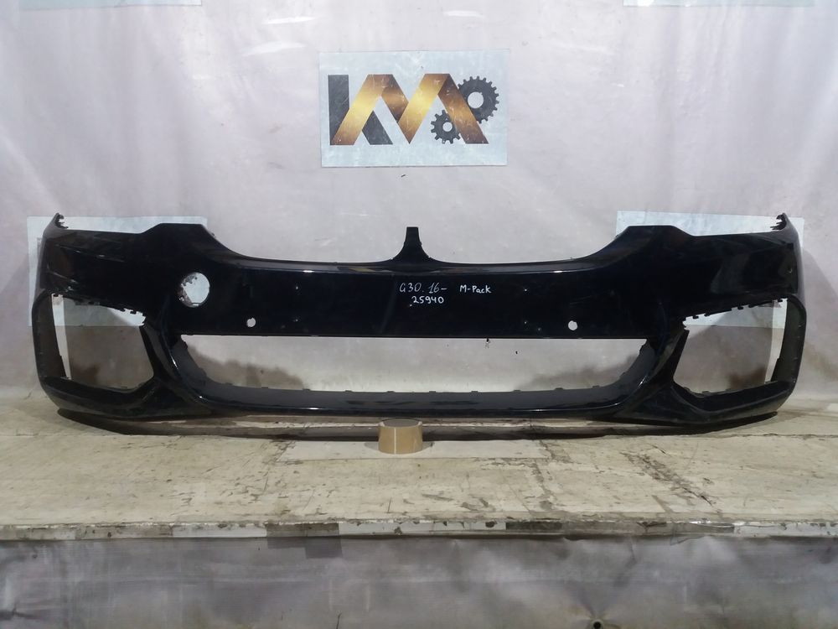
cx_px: 419
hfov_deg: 63.4
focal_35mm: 28
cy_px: 314
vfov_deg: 49.7
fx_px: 678
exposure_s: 1/20
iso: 160
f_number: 1.9
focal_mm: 3.7
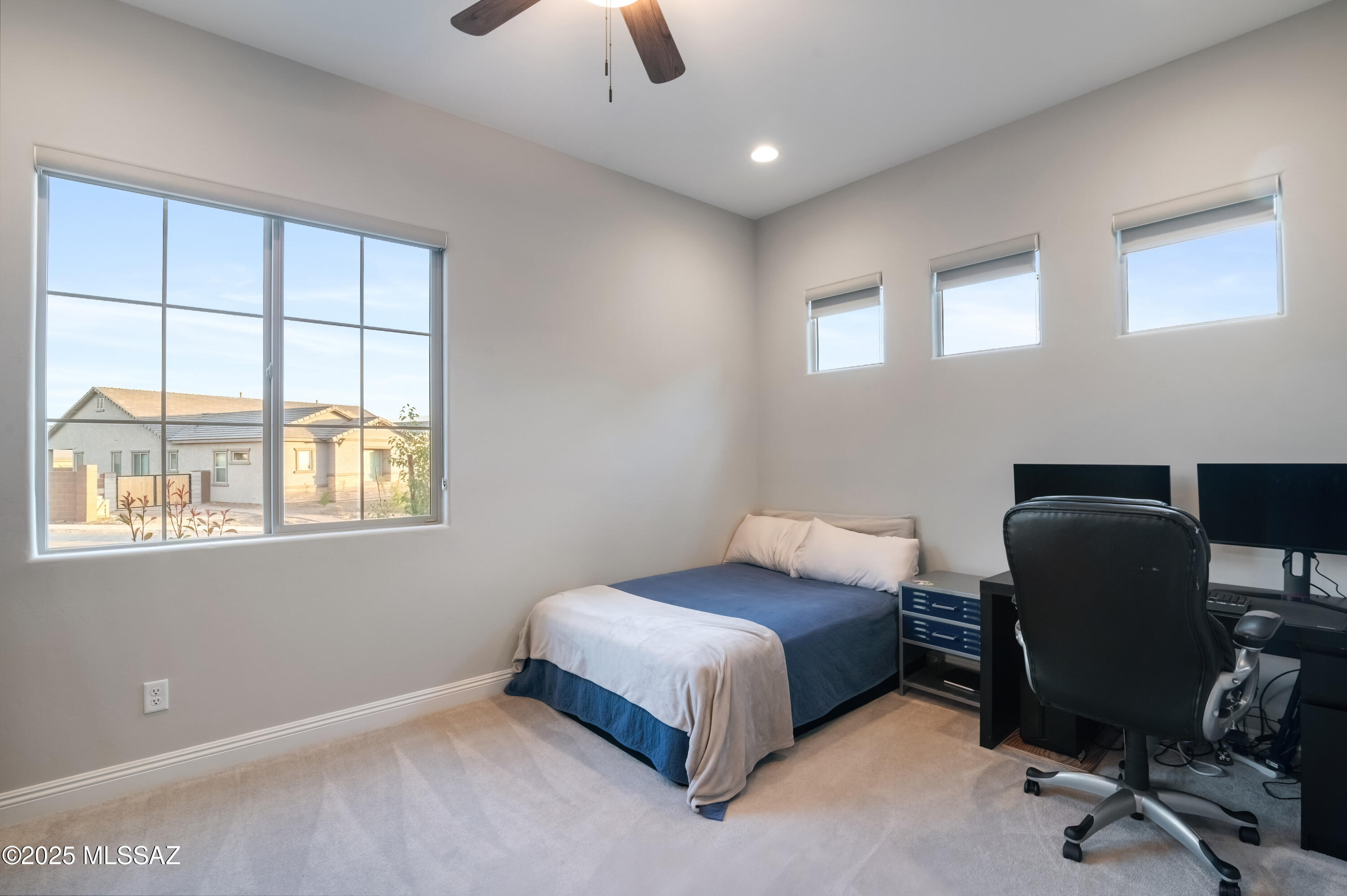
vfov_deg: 73.7
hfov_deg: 96.8
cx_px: 674
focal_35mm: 16
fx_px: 598
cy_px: 448
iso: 1600
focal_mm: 16
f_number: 10
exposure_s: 1/40
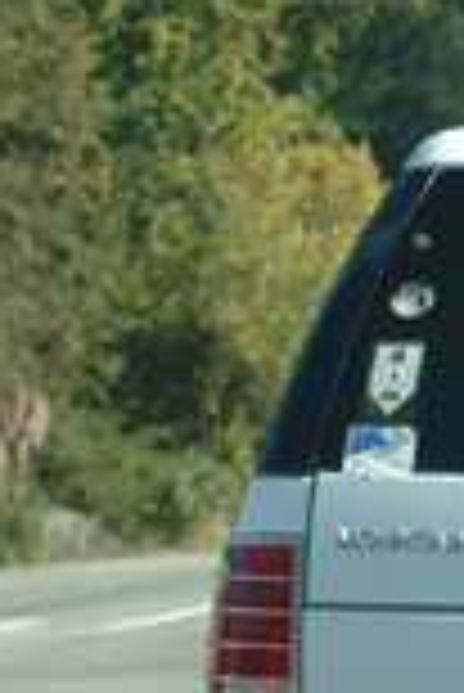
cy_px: 522
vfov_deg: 6.6
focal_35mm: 311
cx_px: 793
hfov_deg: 4.4
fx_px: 5999
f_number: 5
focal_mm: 50
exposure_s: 1/640
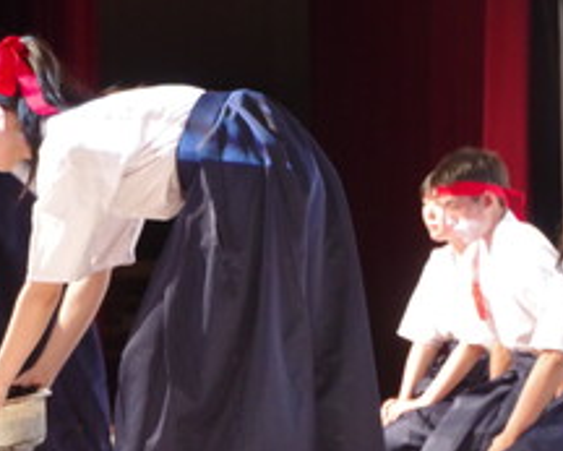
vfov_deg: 6.6
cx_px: 123
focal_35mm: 235
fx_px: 3917
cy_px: 219
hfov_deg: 8.2
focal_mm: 80
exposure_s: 1/20
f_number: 5.6
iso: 6400
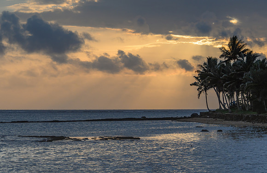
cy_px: 86
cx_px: 133
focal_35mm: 154
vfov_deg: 8.8
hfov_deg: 13.5
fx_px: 1132
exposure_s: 1/2000
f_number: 8
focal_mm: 100
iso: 400
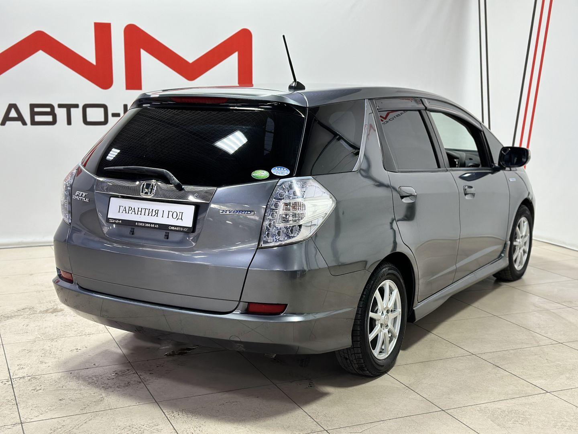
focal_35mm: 48
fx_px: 801
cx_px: 289
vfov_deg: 30.3
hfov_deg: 39.7
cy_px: 217
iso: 125
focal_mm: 6.86
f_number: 1.78
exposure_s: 1/100
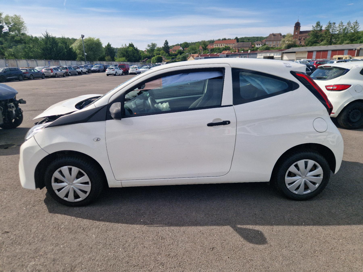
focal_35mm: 23
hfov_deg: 73.9
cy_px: 136
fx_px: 241
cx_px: 182
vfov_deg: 58.9
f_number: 1.8
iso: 50
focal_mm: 5.4
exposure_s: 1/2000
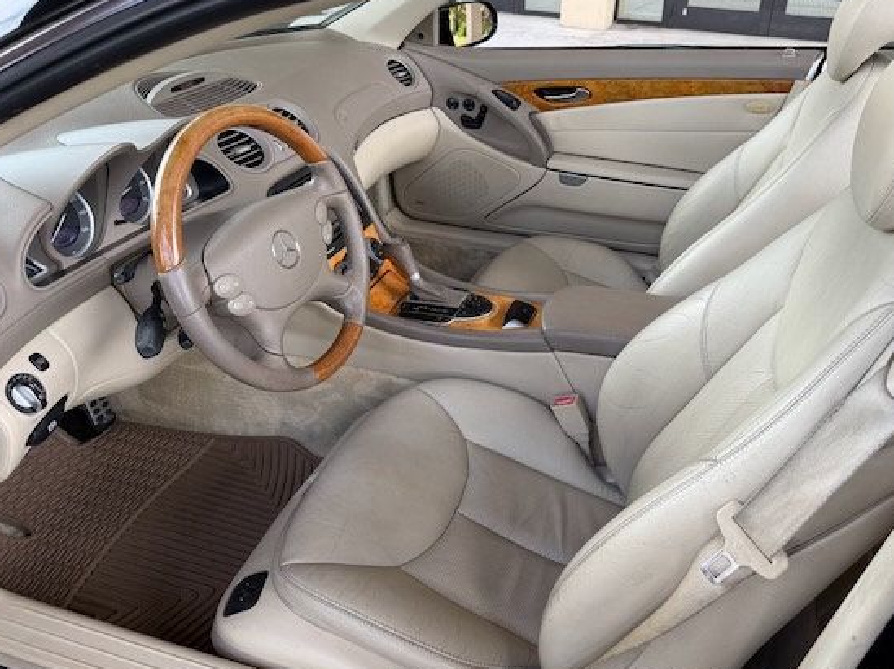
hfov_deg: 63.3
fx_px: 723
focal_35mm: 28
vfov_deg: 49.7
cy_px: 327
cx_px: 502
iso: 80
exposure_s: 1/421
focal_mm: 6.76
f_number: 1.78
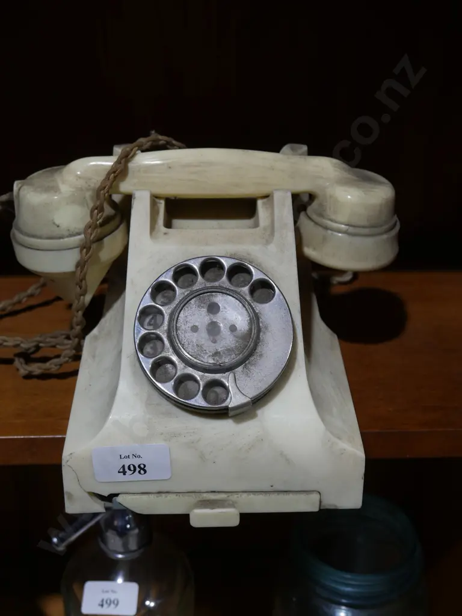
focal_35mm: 48
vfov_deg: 39.7
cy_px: 308
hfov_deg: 30.3
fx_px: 854
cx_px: 231
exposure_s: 1/60
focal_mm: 24
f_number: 5.2
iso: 320
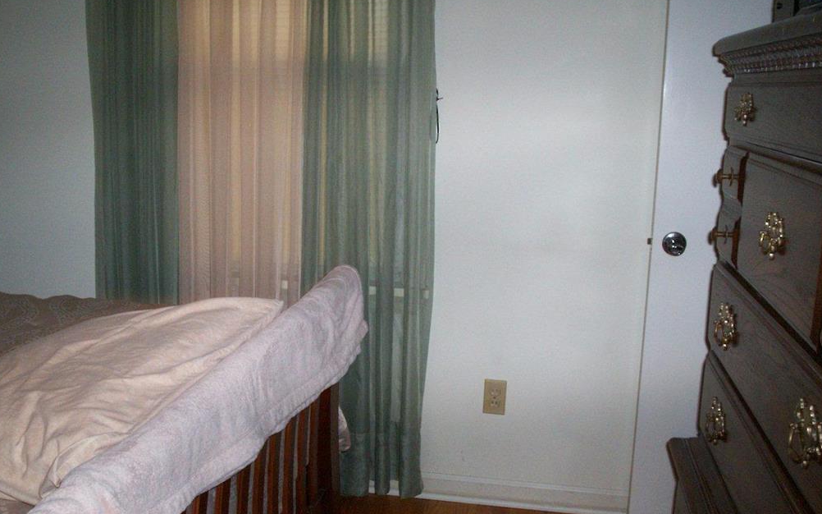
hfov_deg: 50.4
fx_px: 874
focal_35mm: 39
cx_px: 409
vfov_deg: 32.8
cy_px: 264
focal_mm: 5.9
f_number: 4.5
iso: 140
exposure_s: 1/64
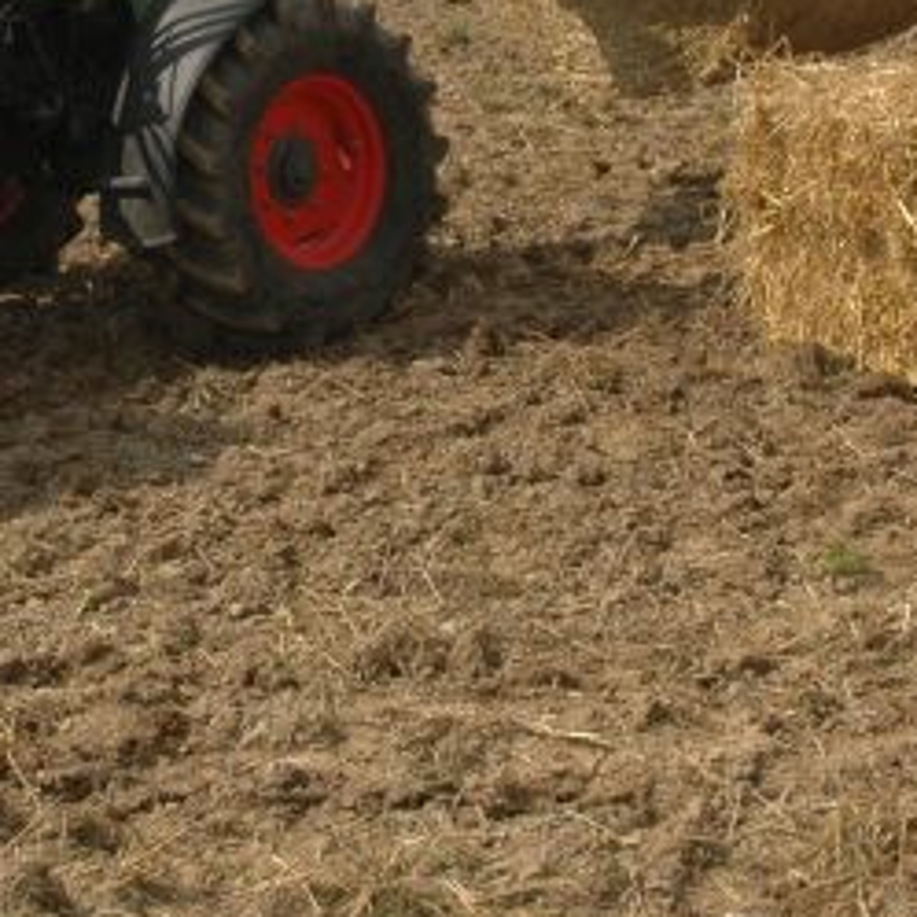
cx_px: 295
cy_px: 0
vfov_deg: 15.5
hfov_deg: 15.7
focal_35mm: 110
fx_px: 3308
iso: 400
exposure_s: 1/500
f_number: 9
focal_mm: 27
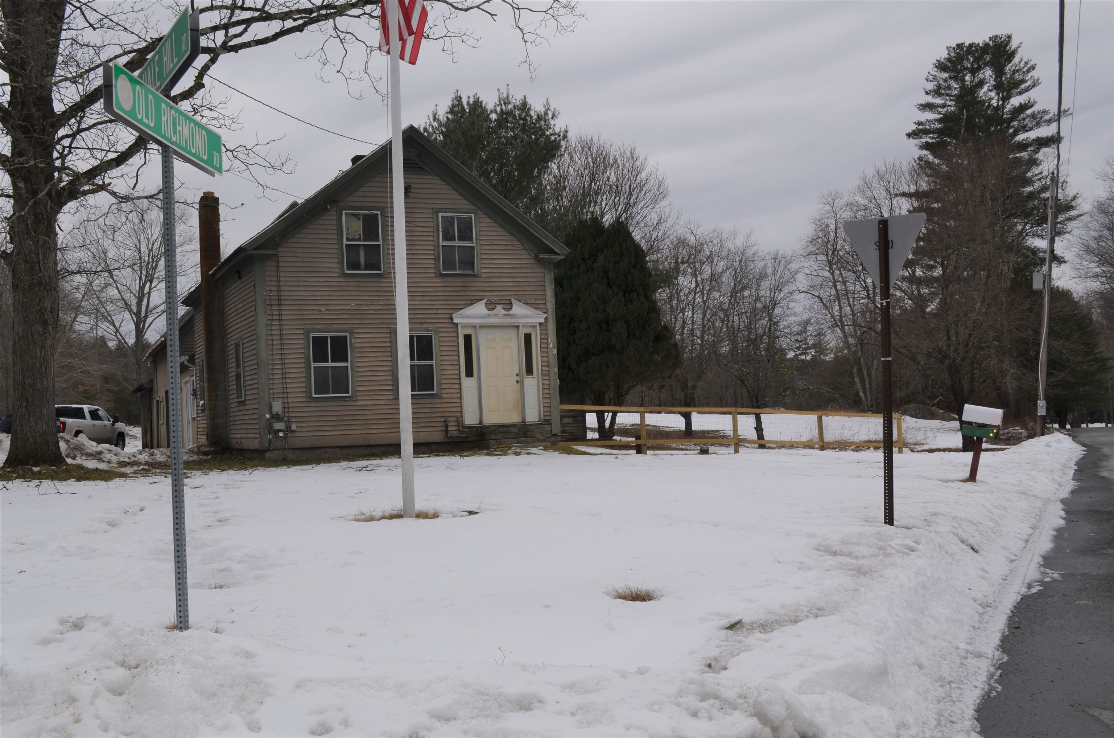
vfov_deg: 34.1
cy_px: 369
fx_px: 1204
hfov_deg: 49.6
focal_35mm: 39
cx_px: 557
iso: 100
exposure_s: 1/250
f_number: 8
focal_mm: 26
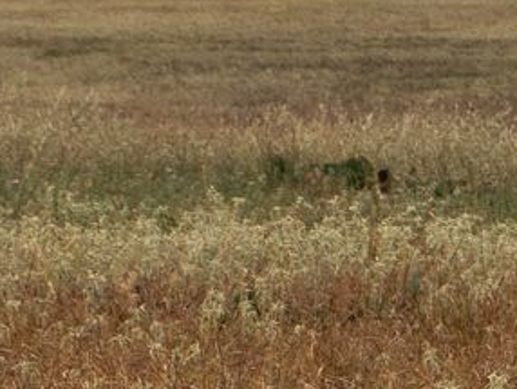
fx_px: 6024
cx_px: -40
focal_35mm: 403
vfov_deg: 3.7
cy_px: 218
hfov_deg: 4.9
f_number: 9
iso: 500
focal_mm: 48
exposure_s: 1/400
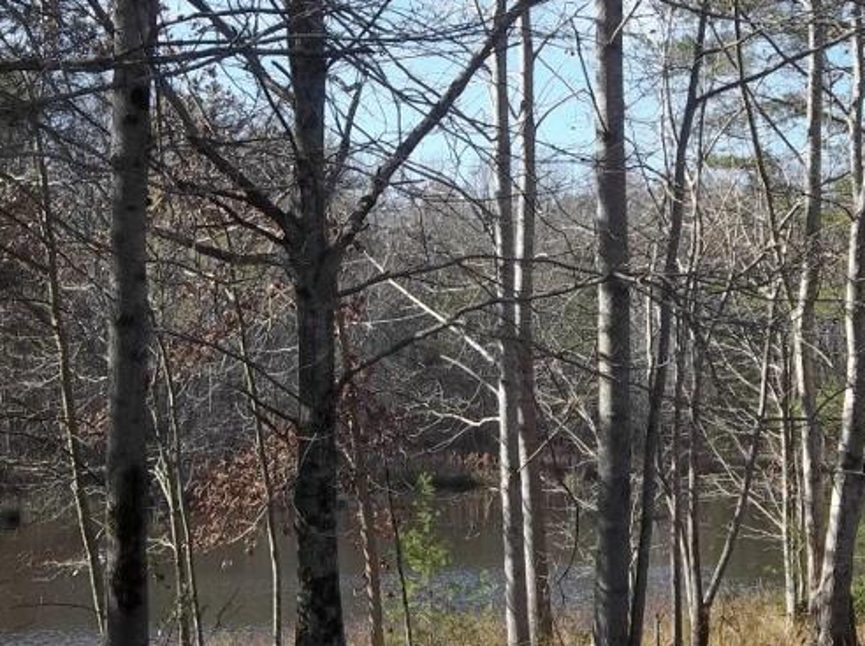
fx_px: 1920
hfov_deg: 25.3
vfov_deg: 19.1
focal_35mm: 77
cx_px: 536
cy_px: 336
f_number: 4
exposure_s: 1/320
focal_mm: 6.6
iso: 80
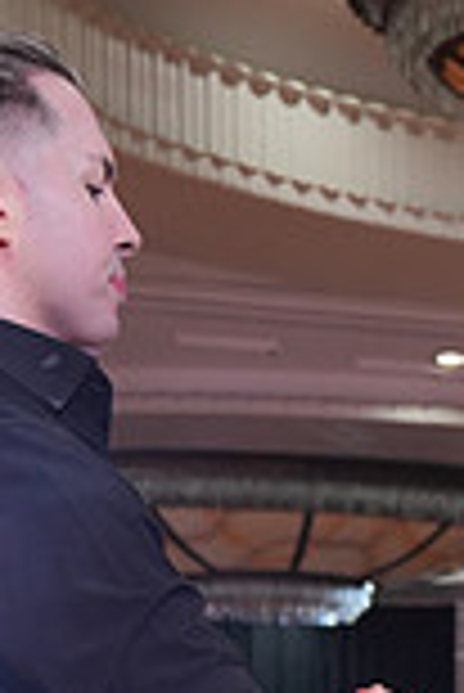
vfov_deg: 13.5
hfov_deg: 9.9
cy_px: 1156
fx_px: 2681
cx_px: 403
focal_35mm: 139
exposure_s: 1/400
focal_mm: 37
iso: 1250
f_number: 4
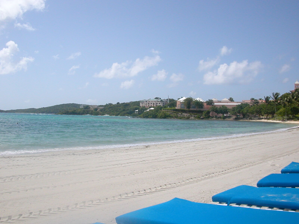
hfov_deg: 50.1
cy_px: 112
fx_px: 320
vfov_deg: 38.7
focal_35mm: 37
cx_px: 150
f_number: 4.5
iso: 100
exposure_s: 1/1043
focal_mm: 5.6
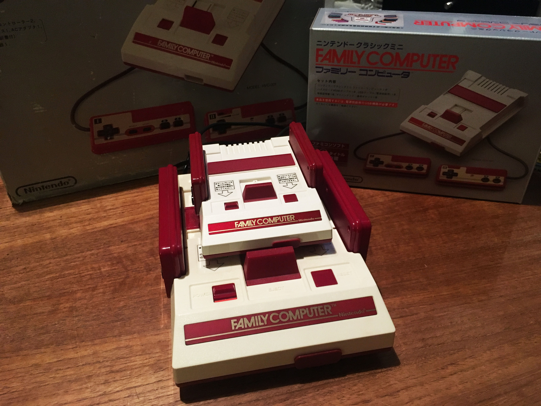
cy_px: 203
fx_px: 453
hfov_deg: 61.7
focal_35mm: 29
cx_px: 270
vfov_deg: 48.2
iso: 200
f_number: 2.2
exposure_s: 1/17
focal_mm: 4.15
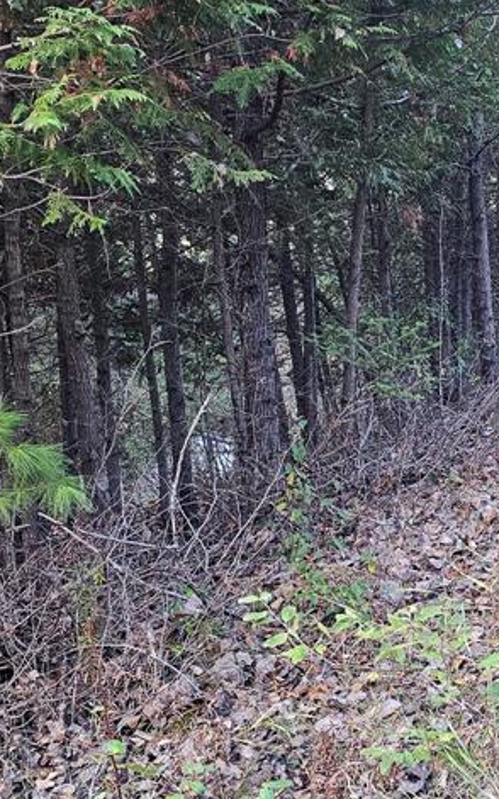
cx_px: 463
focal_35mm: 53
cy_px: 509
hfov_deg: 23.6
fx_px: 1154
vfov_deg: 37.9
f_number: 1.7
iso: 250
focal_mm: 6.3
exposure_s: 1/138
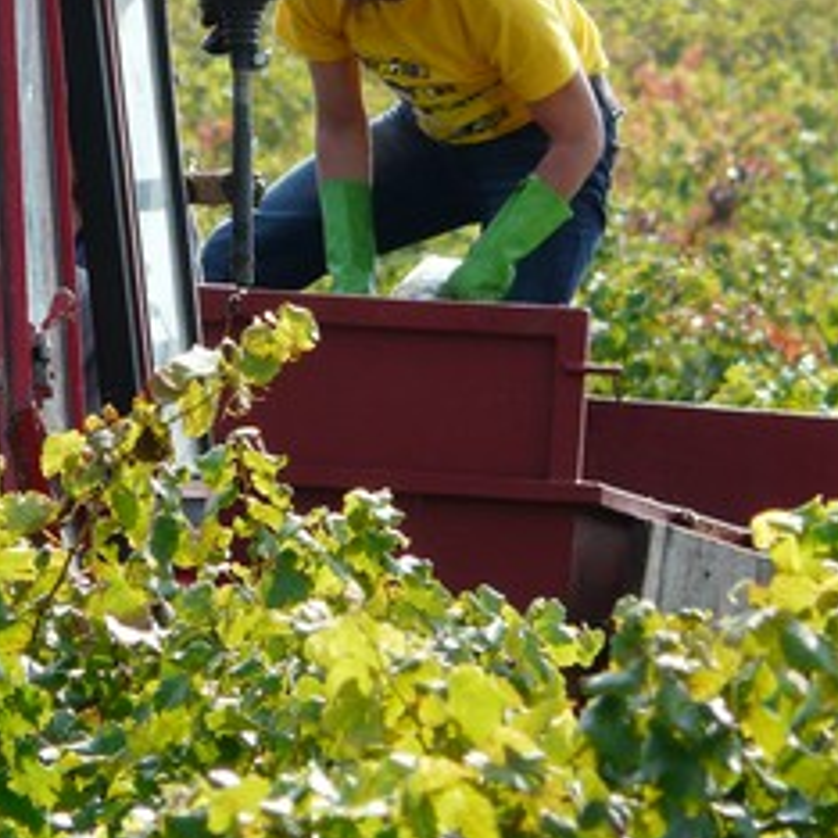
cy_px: 344
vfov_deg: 1.8
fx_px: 26458
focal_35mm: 966
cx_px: 240
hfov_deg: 1.8
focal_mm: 82.4
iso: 100
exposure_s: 1/250
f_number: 5.6
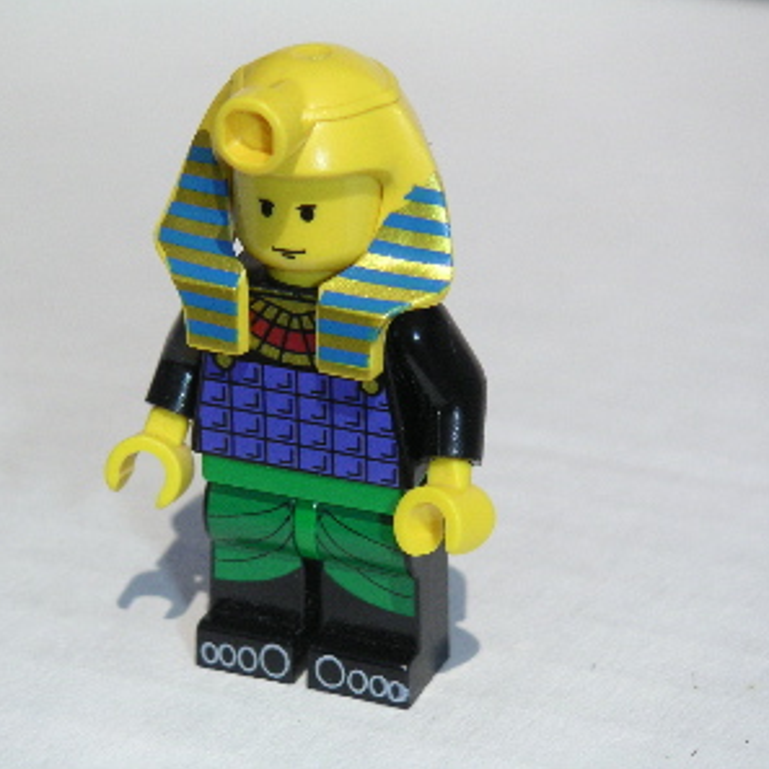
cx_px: 306
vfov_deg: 13.2
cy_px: 383
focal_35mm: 132
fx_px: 3318
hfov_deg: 13.2
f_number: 8
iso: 160
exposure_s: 1/1000
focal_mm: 17.1
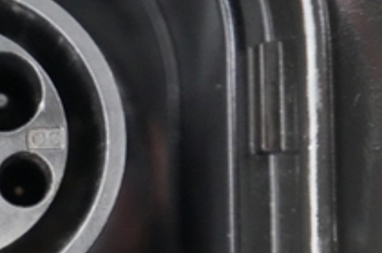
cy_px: 269
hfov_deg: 22.2
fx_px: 901
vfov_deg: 15.6
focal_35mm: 85
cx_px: -69
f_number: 2.8
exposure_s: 1/30
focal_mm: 28
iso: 12800
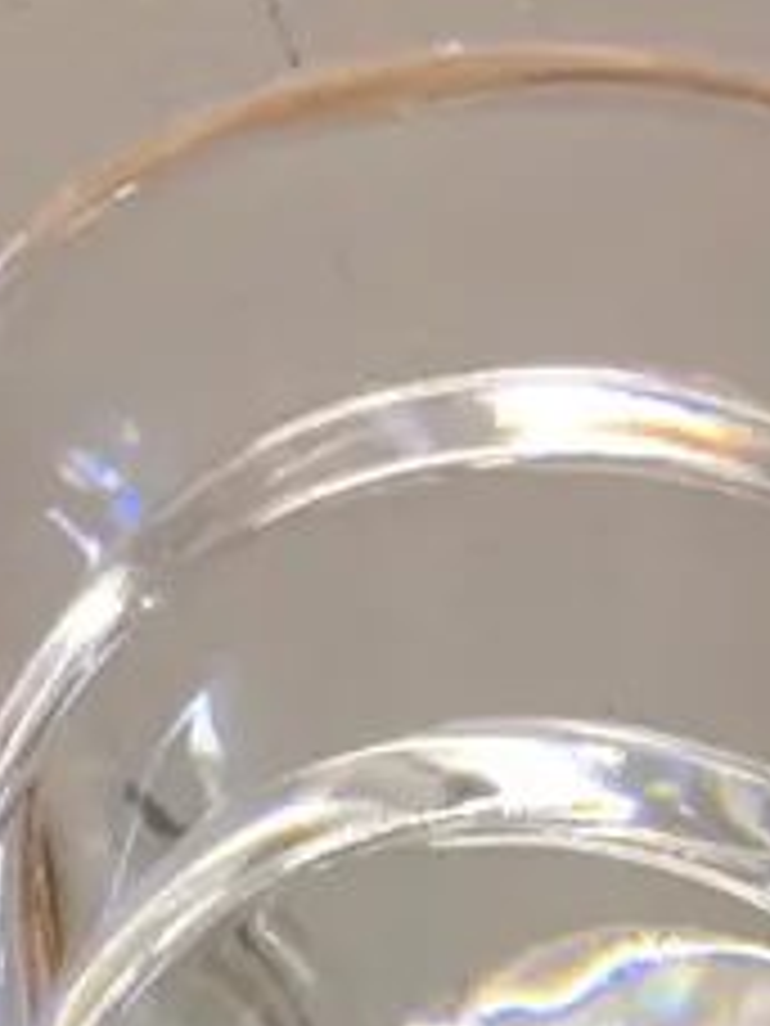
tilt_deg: -6.5
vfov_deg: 12.5
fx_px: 3856
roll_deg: -0.2
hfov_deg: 11.4
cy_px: 2300
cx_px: 428
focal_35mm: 130
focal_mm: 4.15
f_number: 2.2
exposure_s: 1/33
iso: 50
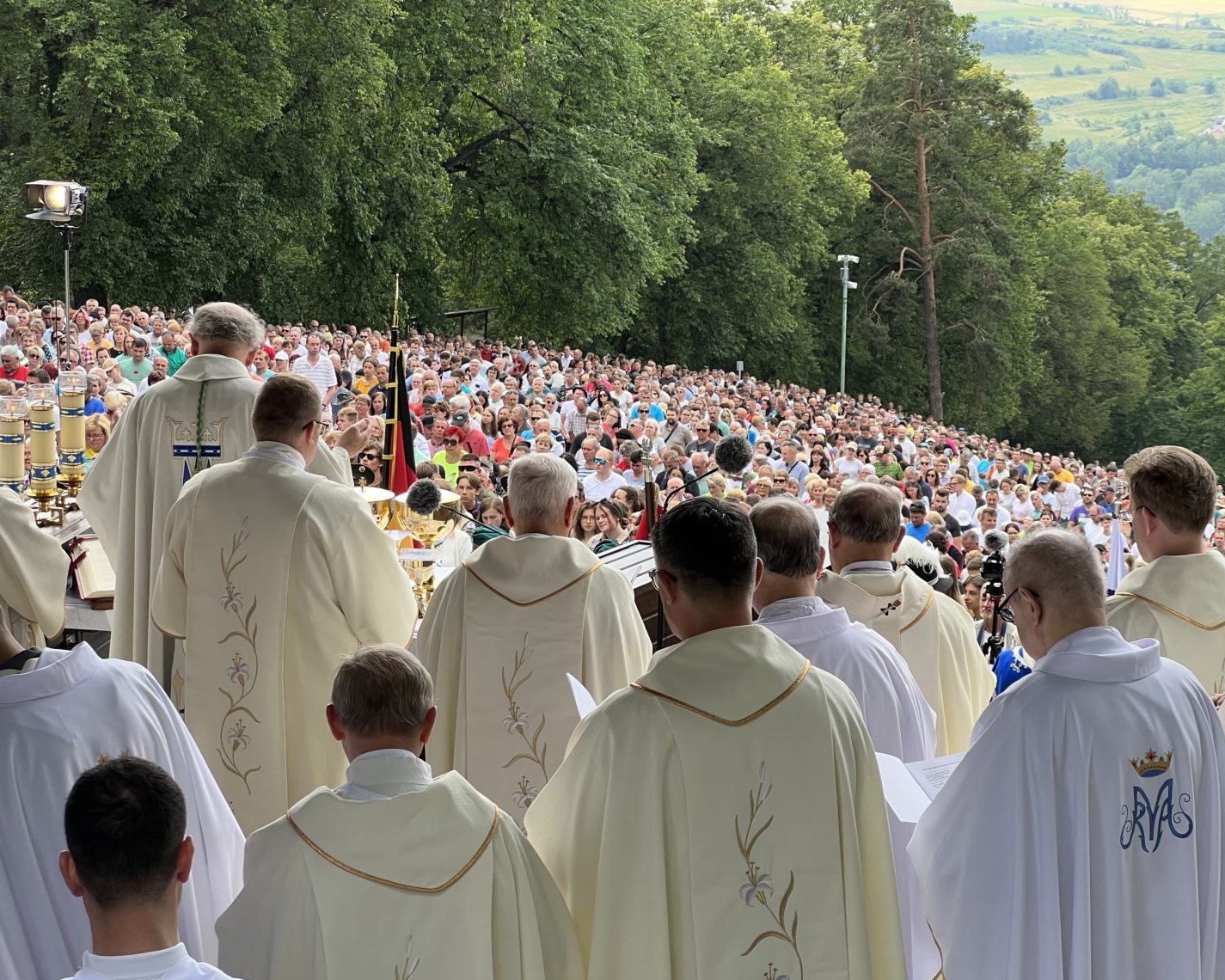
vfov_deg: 18.9
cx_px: 641
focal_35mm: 81
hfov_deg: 23.6
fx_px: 2937
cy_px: 488
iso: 32
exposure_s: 1/132
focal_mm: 9
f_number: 2.8
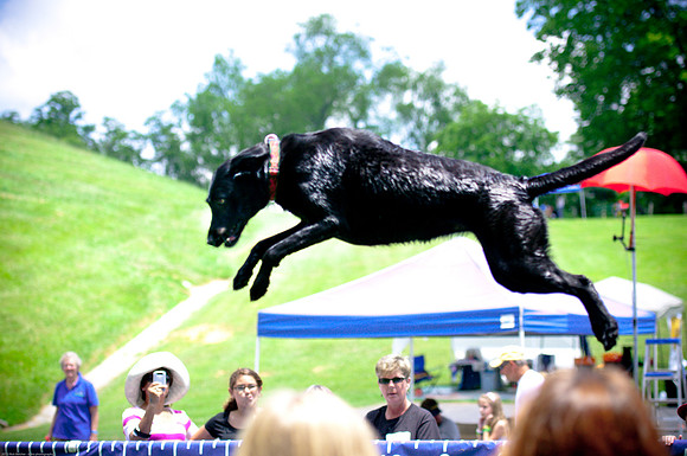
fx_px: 2001
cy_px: 228
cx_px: 344
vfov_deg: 13.0
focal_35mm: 105
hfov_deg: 19.5
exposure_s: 1/2000
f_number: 2.8
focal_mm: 70
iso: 200
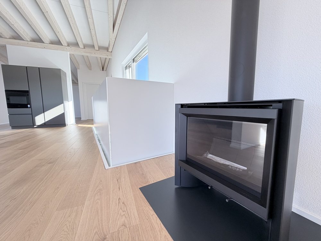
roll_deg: +0.8
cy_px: 120
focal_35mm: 14
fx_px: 130
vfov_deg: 85.7
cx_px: 160
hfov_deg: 102.1
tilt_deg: -5.3
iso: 125
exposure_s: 1/121
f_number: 2.2
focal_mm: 2.22
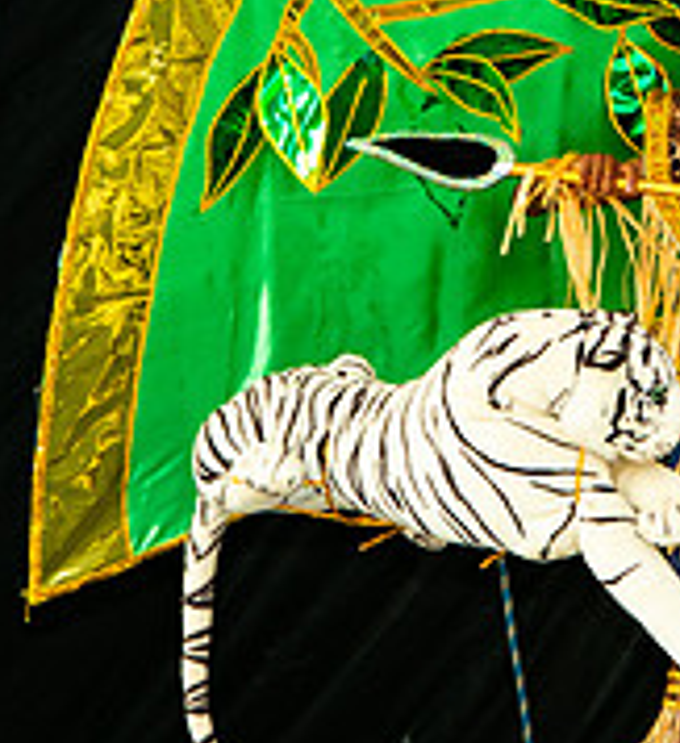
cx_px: 641
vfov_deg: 3.0
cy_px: -37
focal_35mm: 611
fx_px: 14218
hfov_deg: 2.7
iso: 160
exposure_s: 1/200
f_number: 5.6
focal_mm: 160
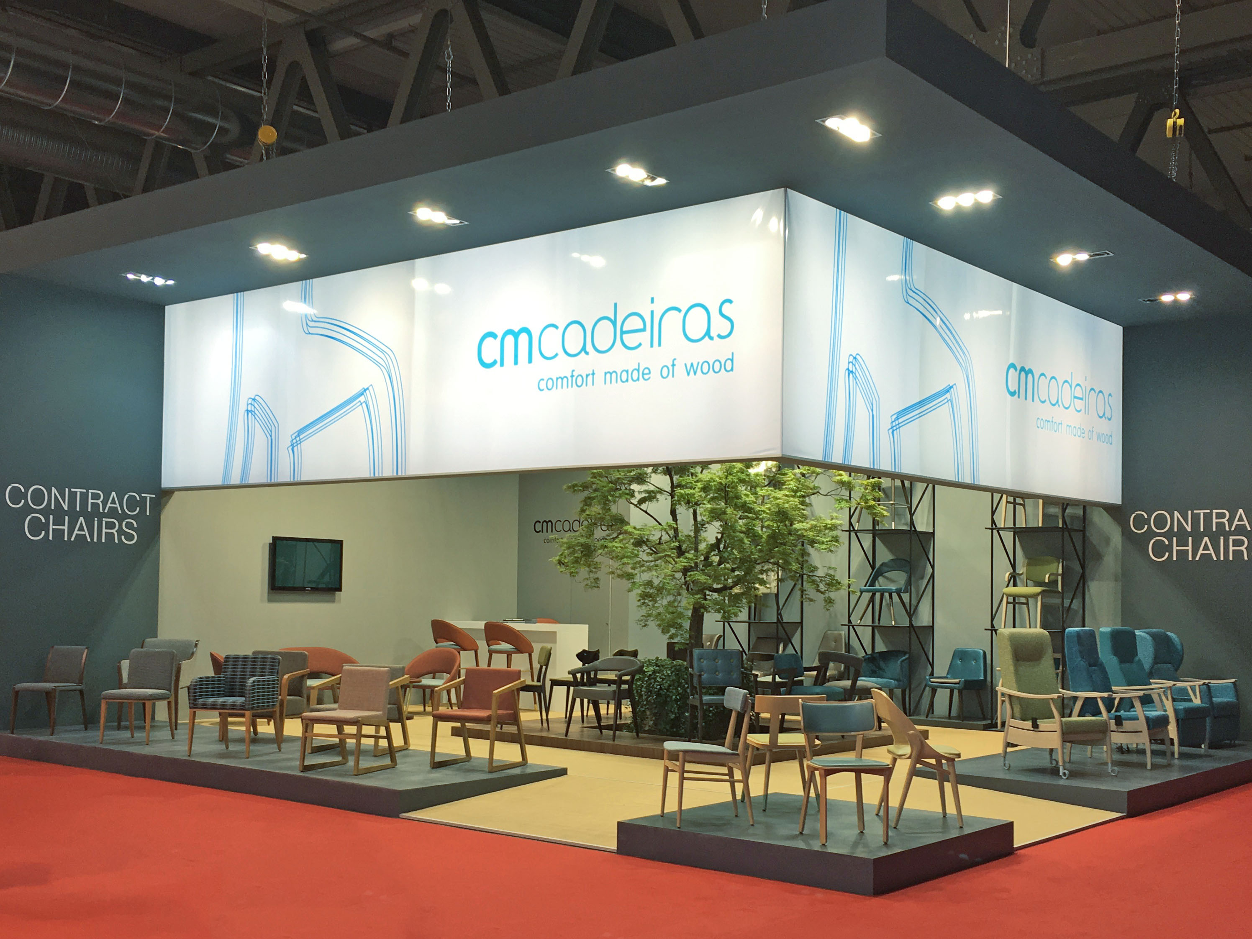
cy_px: 470
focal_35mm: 39
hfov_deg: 47.9
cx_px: 626
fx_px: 1411
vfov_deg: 36.8
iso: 25
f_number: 2.2
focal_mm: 4.15
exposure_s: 1/50
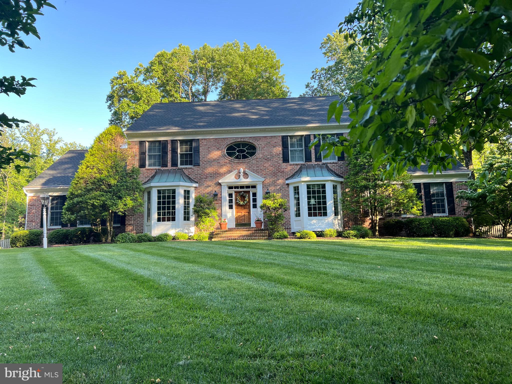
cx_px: 256
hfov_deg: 67.3
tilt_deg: +8.7
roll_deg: +1.8
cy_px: 192
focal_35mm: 26
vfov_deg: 53.1
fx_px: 385
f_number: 1.5
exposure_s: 1/226
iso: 40
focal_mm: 5.7
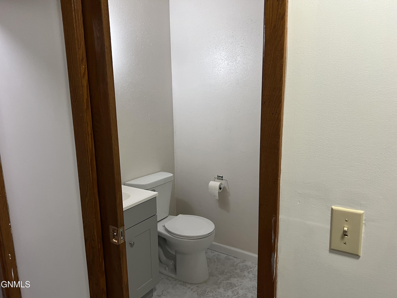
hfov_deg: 67.3
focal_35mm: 26
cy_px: 149
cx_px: 198
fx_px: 298
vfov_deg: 53.1
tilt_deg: -13.4
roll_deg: +1.4
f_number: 1.5
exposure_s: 1/60
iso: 160
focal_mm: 5.7
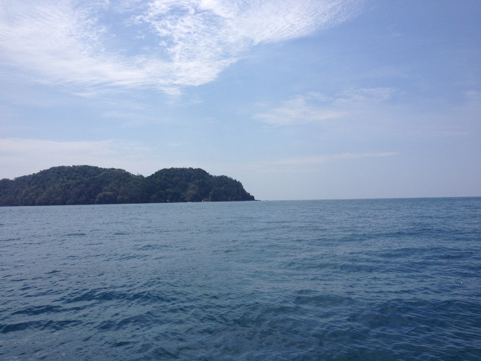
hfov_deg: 52.6
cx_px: 240
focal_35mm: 35
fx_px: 486
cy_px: 180
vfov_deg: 40.7
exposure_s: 1/3690
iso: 50
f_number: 2.4
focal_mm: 4.28
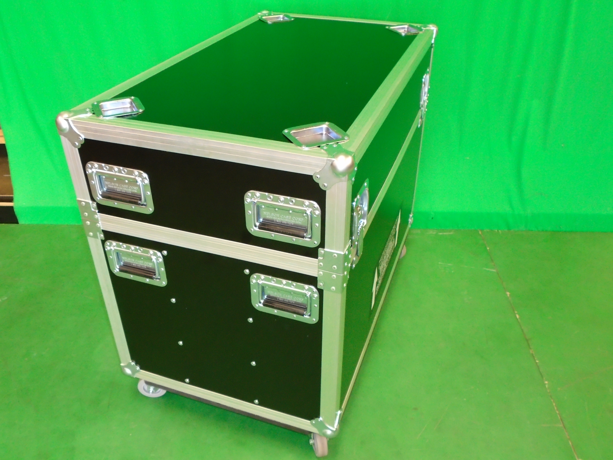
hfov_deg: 58.4
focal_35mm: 31
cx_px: 306
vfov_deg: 45.4
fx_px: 549
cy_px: 230
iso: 400
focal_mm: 5.5
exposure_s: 1/40
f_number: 3.5
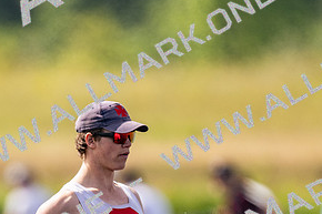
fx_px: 16063
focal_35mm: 1797
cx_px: 79
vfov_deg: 0.8
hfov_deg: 1.1
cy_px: 188
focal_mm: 600
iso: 200
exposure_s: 1/2500
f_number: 4
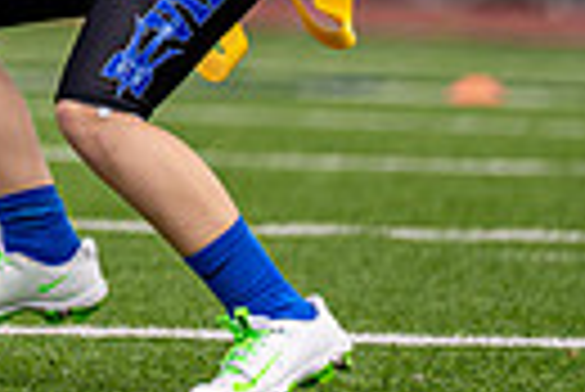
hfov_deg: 2.1
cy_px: -468
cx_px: -735
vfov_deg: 1.4
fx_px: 16089
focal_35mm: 989
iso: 100
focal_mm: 200
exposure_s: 1/2000
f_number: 2.8
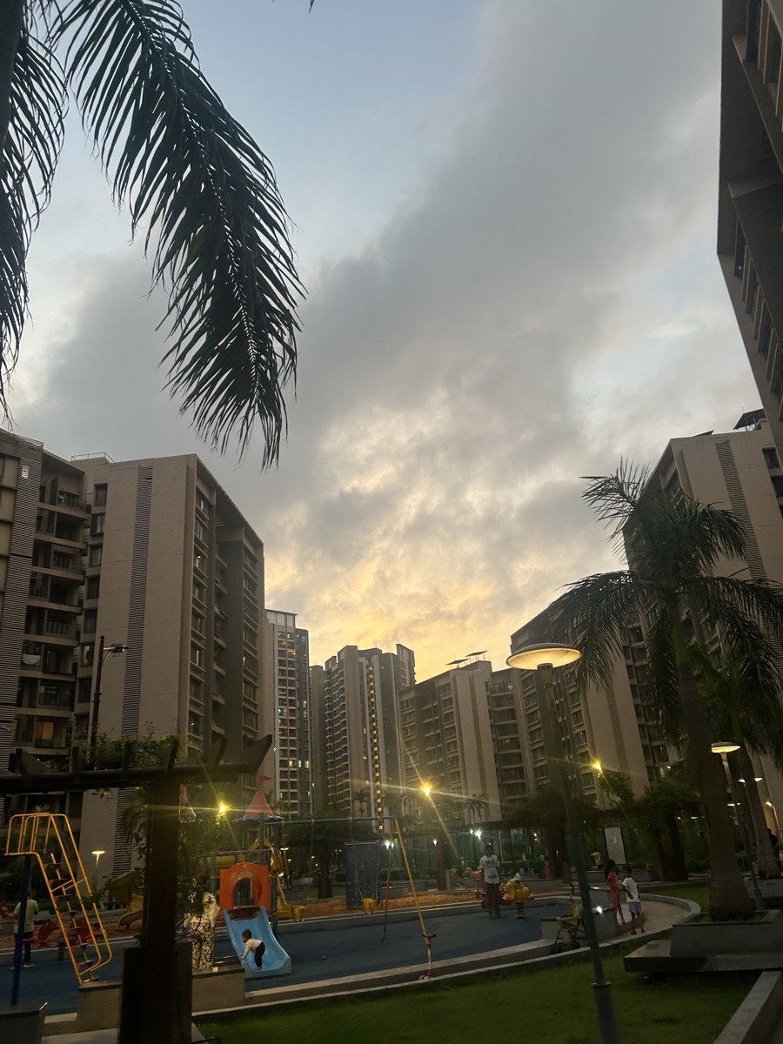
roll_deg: +4.2
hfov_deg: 53.1
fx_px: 784
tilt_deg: +21.4
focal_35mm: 26
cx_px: 392
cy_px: 522
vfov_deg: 67.3
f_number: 1.5
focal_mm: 5.7
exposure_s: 1/121
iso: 80
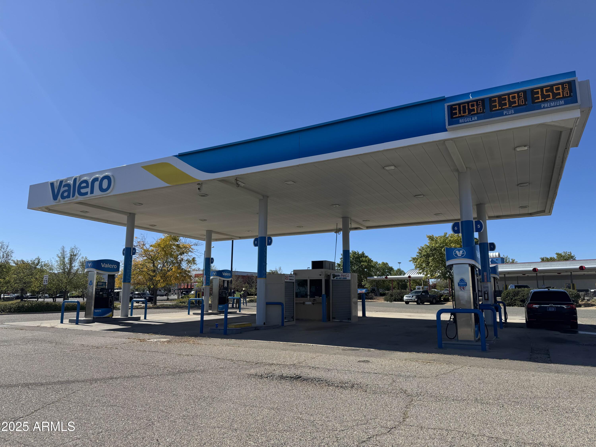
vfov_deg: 56.8
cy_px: 224
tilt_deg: +9.5
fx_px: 413
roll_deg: +0.1
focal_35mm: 24
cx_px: 298
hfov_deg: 71.6
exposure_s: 1/4950
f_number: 1.78
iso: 80
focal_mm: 6.76
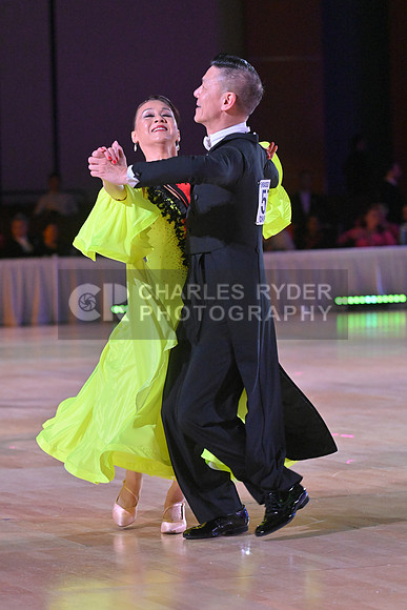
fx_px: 2542
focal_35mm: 150
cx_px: 204
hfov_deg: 9.2
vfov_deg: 13.7
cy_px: 305
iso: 5000
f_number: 5.6
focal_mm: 150
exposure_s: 1/400
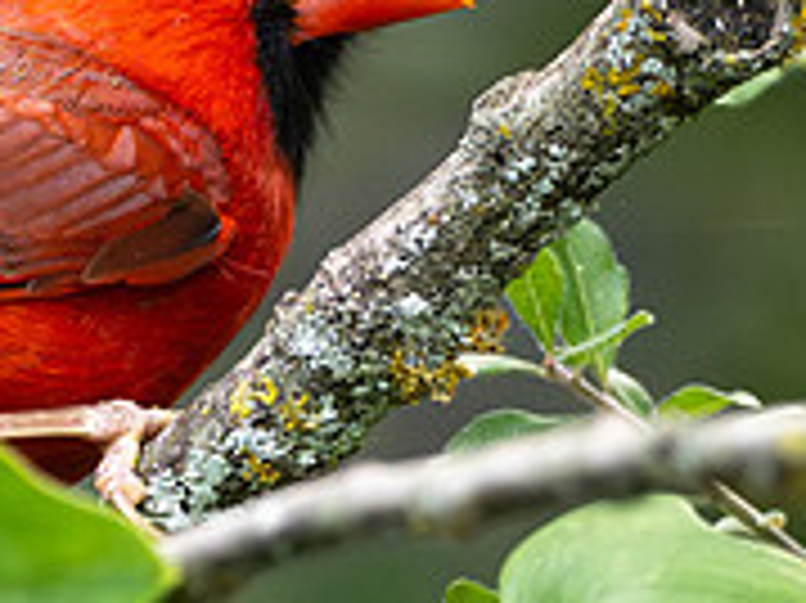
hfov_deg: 0.7
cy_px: 468
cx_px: -10
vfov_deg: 0.5
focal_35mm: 3005
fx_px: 69922
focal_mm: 300
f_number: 4
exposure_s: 1/640
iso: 1600
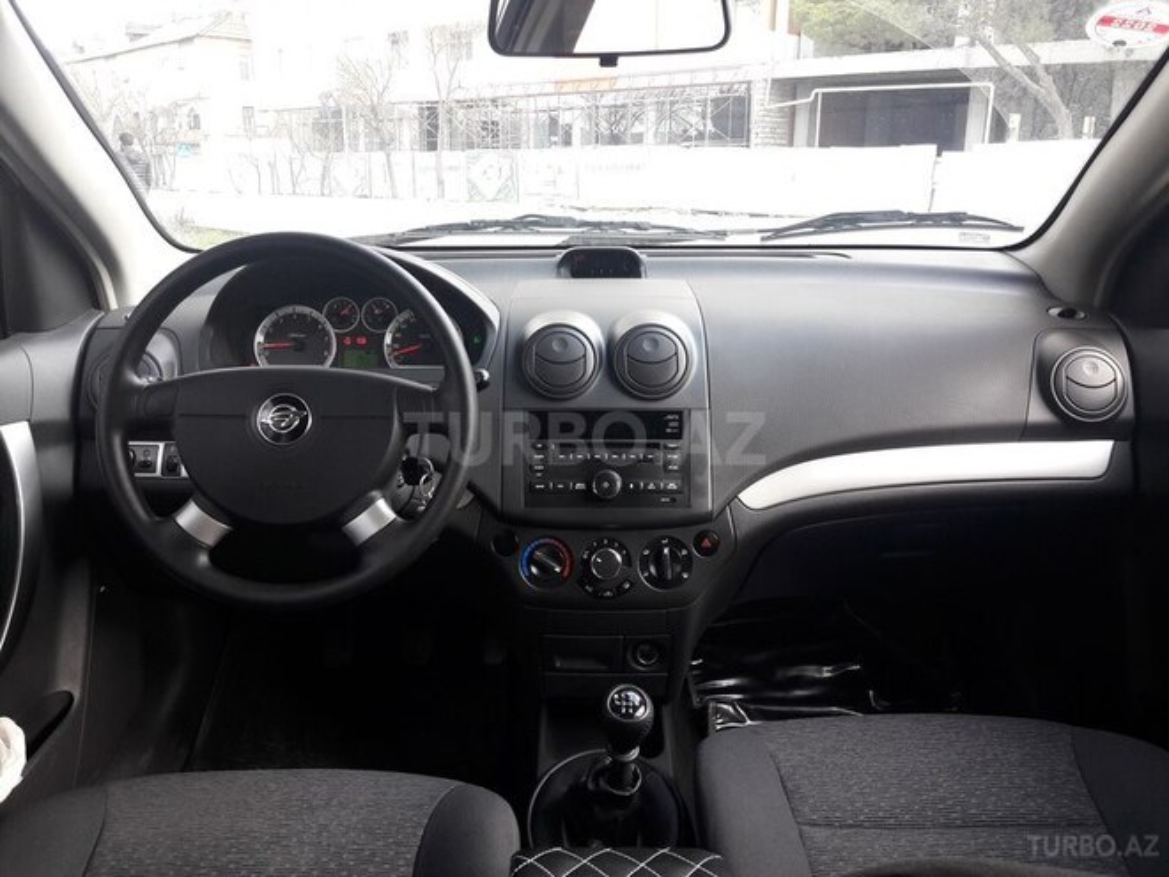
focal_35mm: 28
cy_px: 438
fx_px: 946
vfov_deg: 49.7
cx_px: 584
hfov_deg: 63.4
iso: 80
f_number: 1.9
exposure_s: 1/100
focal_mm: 3.7
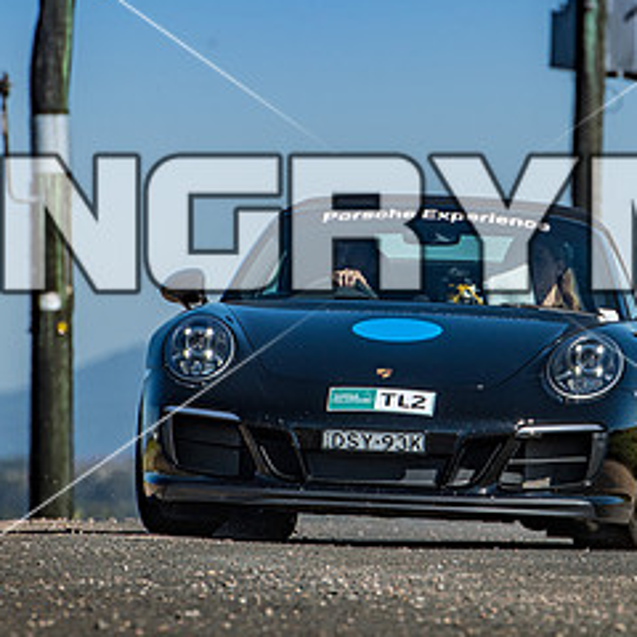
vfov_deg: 2.8
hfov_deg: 2.8
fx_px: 12846
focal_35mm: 617
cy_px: 224
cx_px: 438
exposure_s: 1/2500
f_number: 4.5
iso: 100
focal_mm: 200
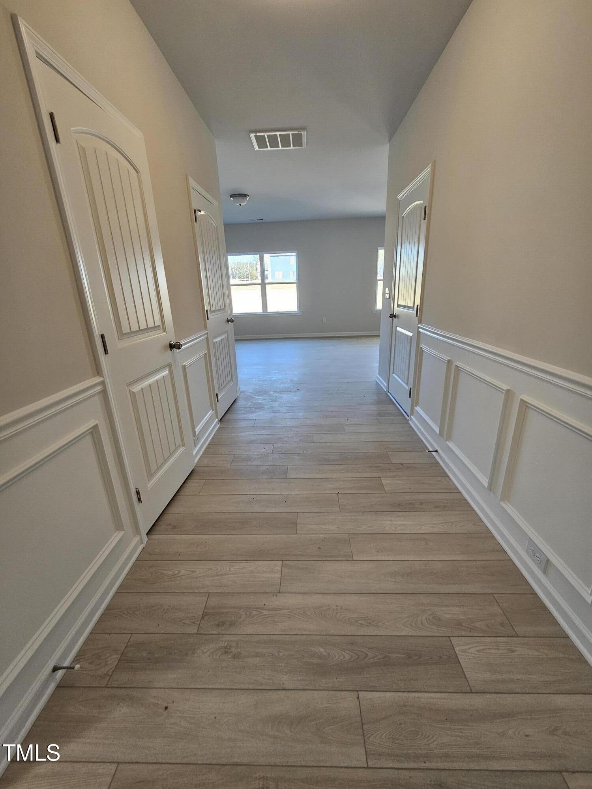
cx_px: 296
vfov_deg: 106.2
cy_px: 394
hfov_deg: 89.9
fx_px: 296
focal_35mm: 13
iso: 80
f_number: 2.2
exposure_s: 1/60
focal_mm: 2.2
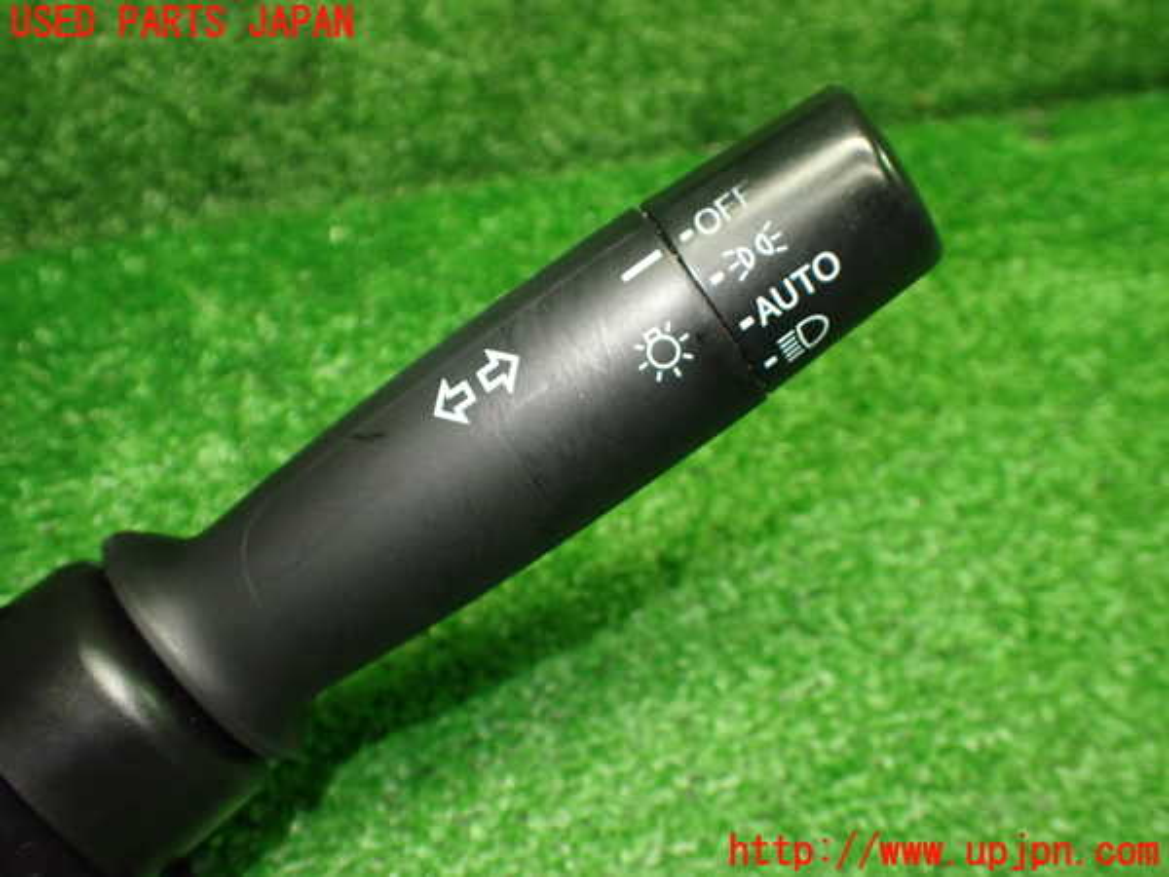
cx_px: 584
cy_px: 438
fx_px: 1013
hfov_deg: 60.0
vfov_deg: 46.8
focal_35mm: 30
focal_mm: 5.4
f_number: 2.3
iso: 800
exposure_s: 1/100
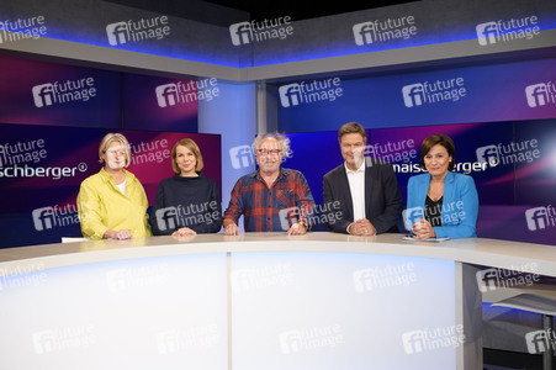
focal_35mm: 33
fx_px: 509
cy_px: 185
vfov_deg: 39.9
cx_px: 278
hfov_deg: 57.3
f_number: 5.6
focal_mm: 33
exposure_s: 1/125
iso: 2000
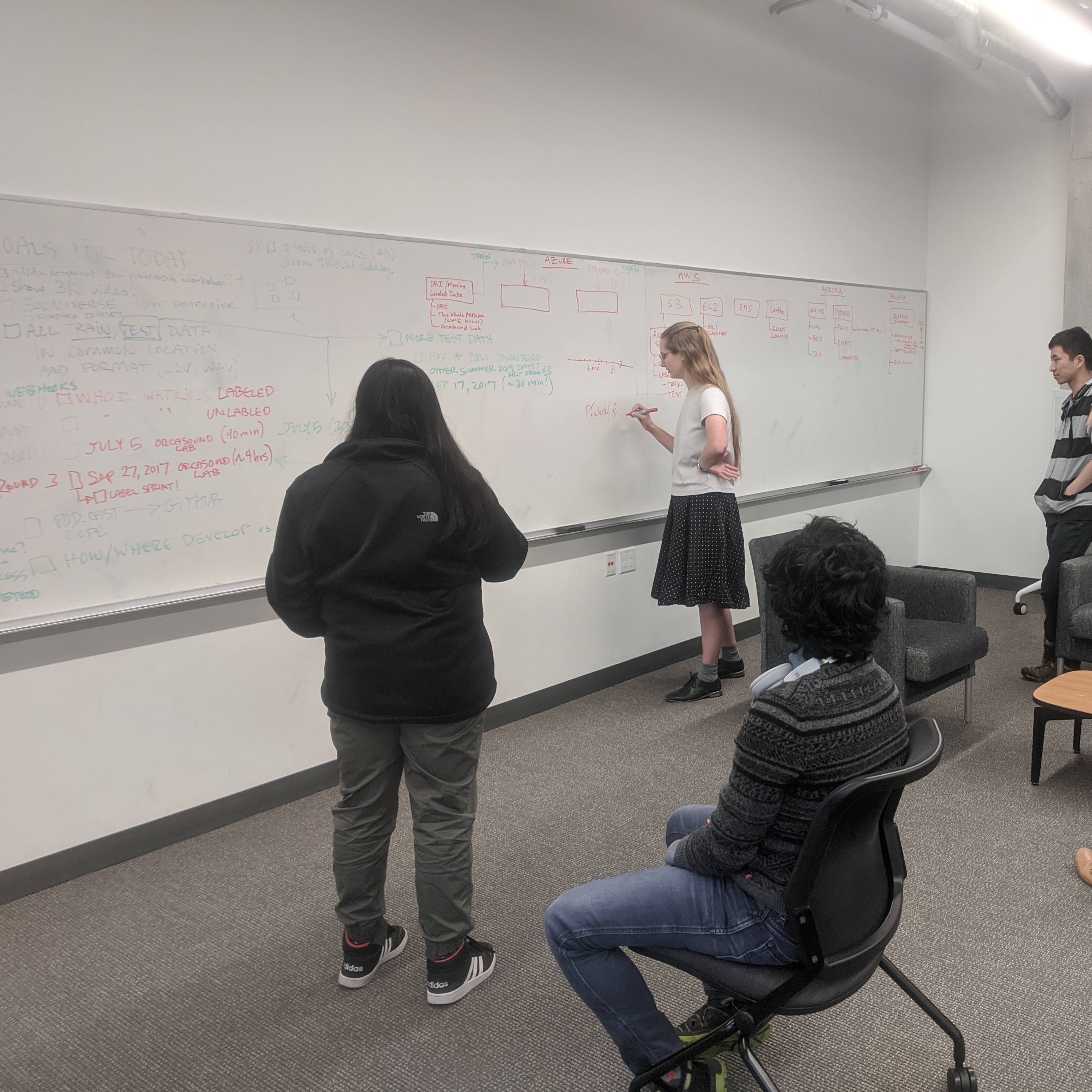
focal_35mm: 31
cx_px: 722
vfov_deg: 52.5
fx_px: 1106
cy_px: 546
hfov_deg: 51.6
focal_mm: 4.67
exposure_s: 1/60
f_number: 2
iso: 223
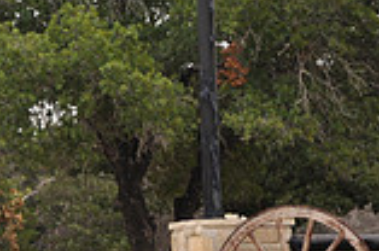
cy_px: -6
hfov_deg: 8.2
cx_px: -72
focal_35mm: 250
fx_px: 2625
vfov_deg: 5.5
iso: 360
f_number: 4.8
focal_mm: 45
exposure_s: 1/200
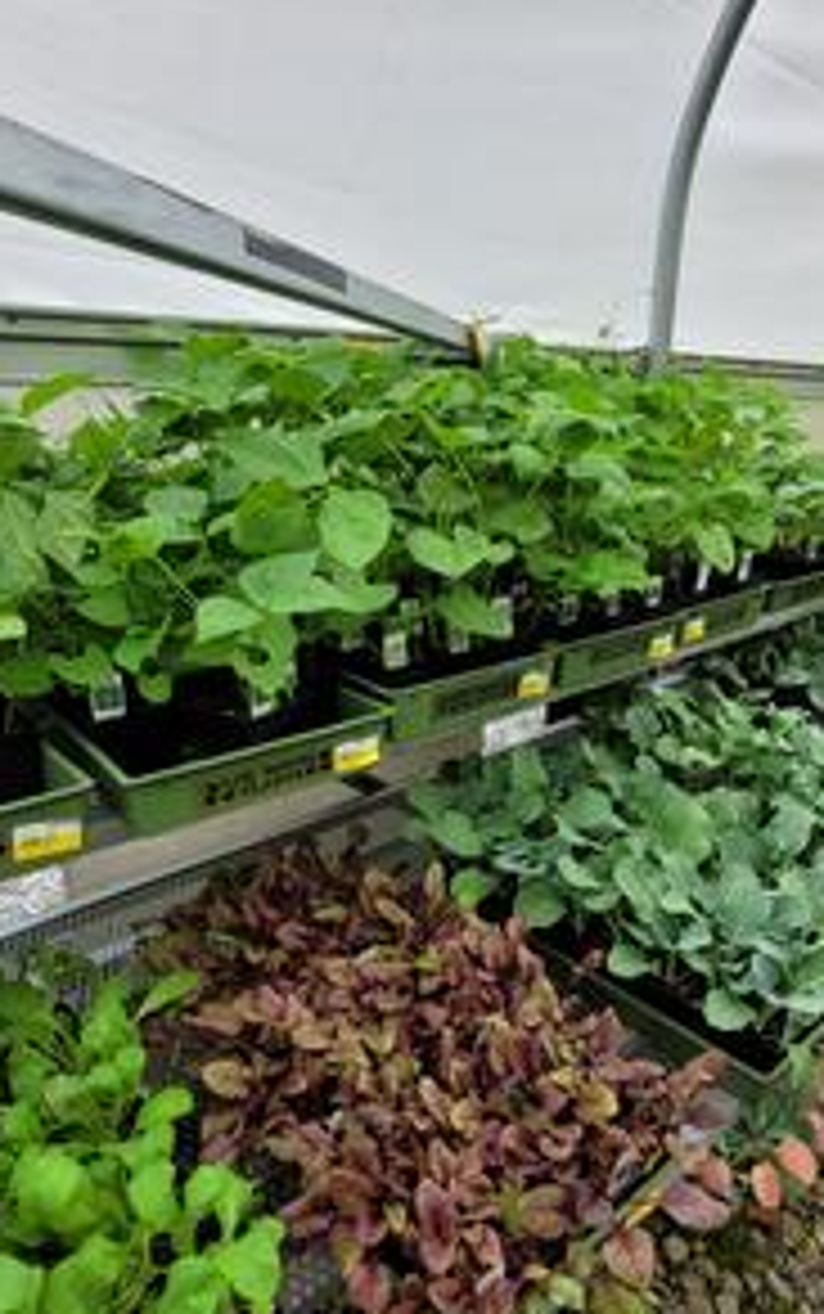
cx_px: 457
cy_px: 693
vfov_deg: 79.5
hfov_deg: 55.0
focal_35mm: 22
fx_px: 789
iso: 40
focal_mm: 1.74
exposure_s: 1/621
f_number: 2.2
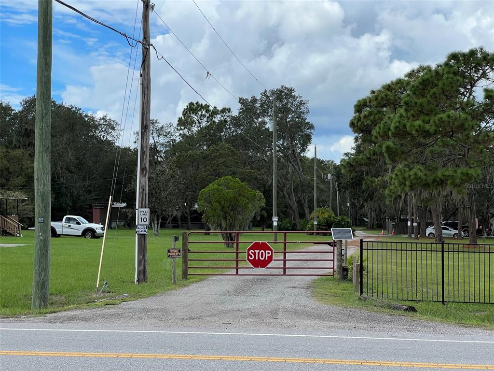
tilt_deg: +2.3
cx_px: 247
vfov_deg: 19.1
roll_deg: -0.2
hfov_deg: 25.3
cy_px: 186
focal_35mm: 77
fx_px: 1099
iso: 32
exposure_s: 1/803
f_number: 2.8
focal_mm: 9
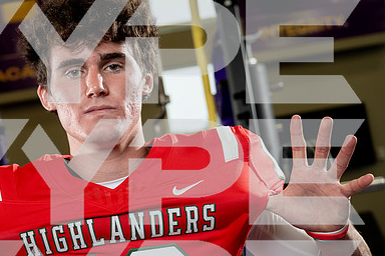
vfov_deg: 19.1
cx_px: 109
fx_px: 759
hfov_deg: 28.1
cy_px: 172
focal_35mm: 71
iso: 640
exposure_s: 1/250
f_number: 4
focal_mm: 47
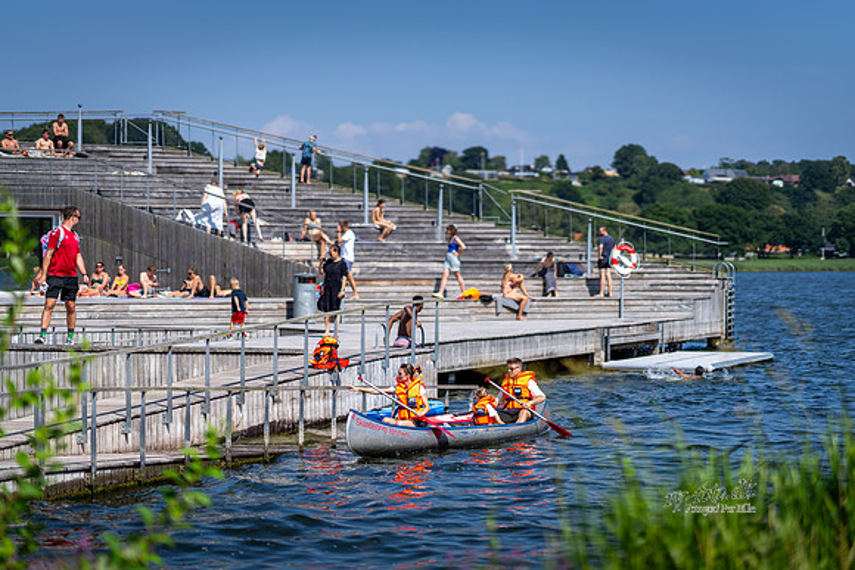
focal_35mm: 91
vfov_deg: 15.0
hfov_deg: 22.3
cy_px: 286
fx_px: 2169
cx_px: 445
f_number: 1.4
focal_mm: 85
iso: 50
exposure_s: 1/6400
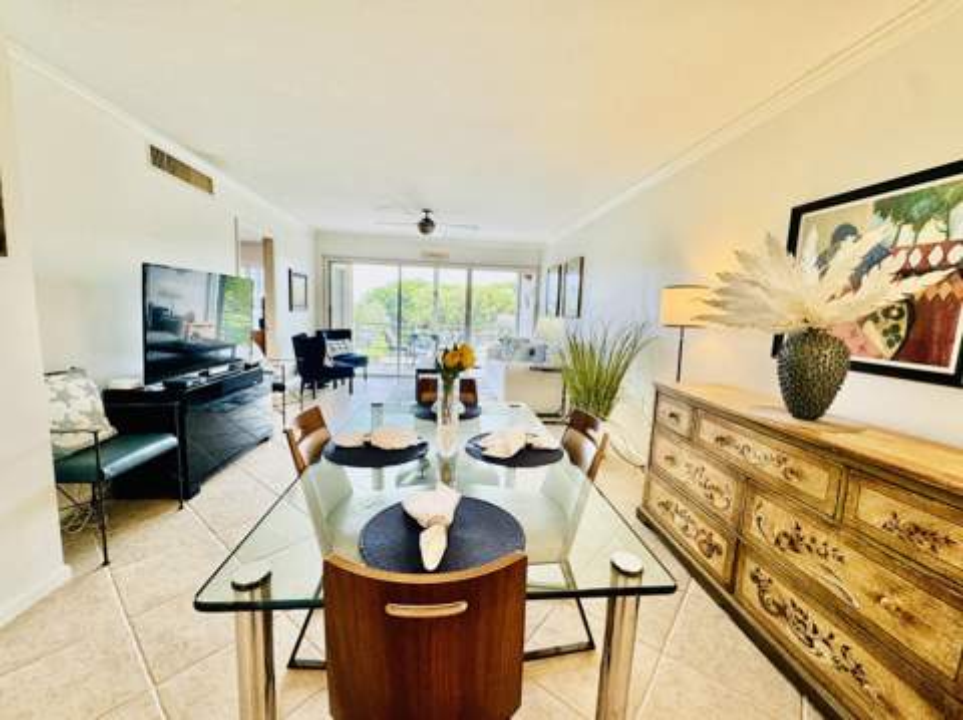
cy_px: 360
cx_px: 482
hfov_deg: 102.1
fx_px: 389
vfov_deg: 85.6
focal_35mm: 14
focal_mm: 2.22
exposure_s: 1/120
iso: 100
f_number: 2.2
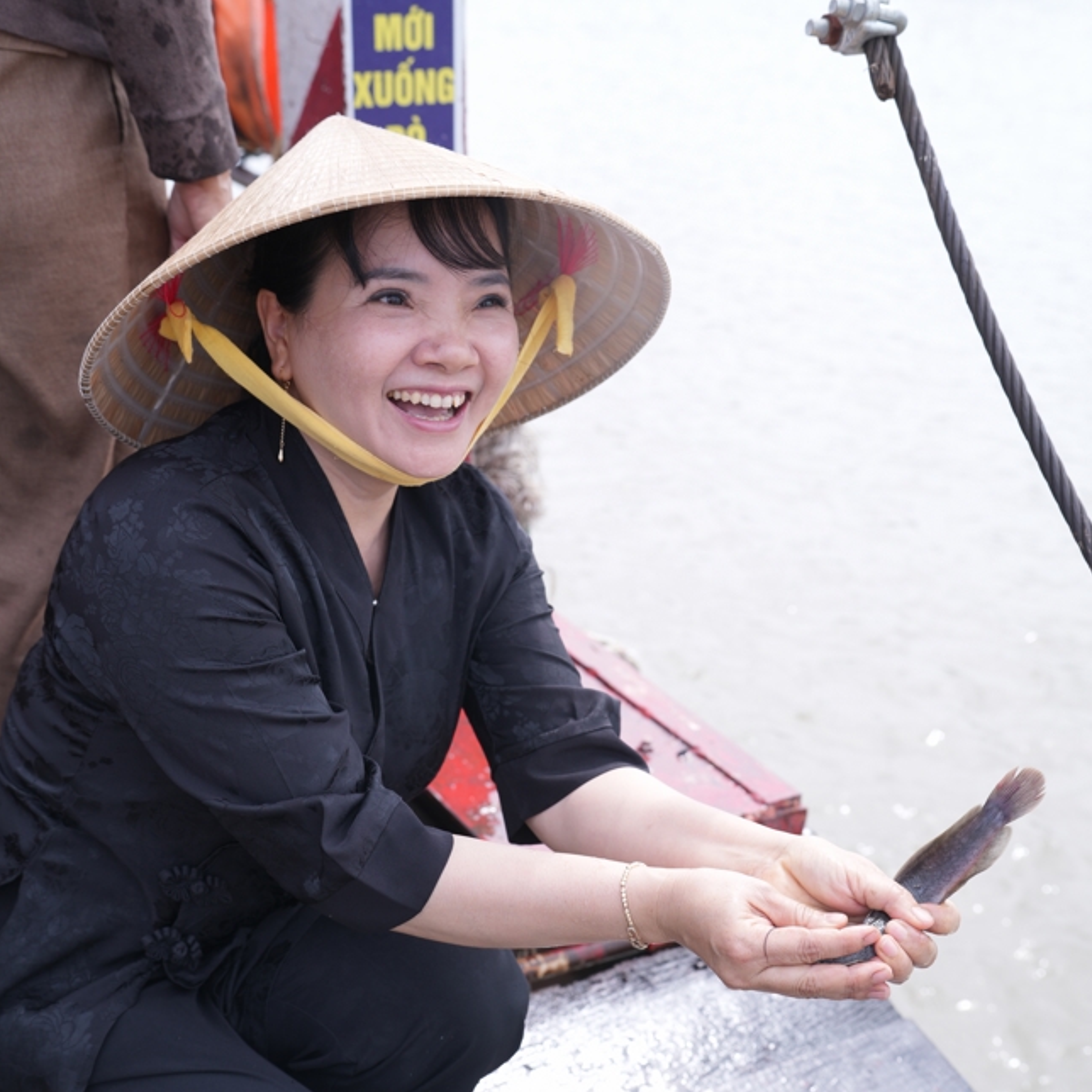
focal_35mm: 45
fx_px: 1606
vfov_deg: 37.5
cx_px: 549
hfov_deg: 37.6
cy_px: 627
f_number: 4.5
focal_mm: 35
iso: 125
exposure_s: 1/320
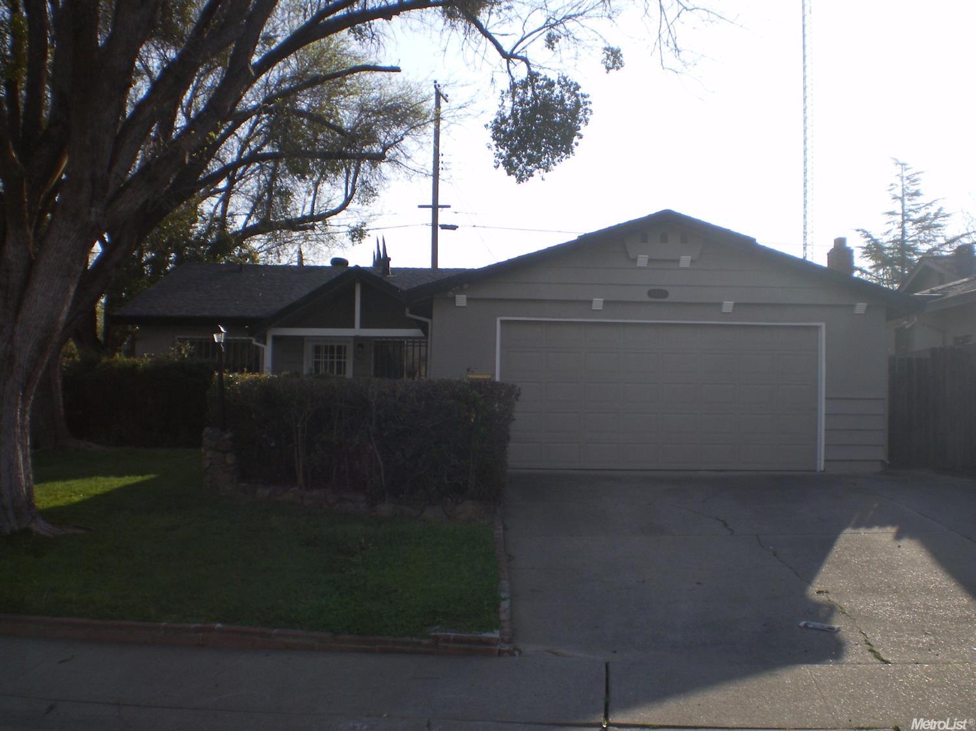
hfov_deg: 49.0
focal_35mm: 38
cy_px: 366
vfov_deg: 37.7
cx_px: 488
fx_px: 1071
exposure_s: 1/400
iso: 80
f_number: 4.6
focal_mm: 6.3
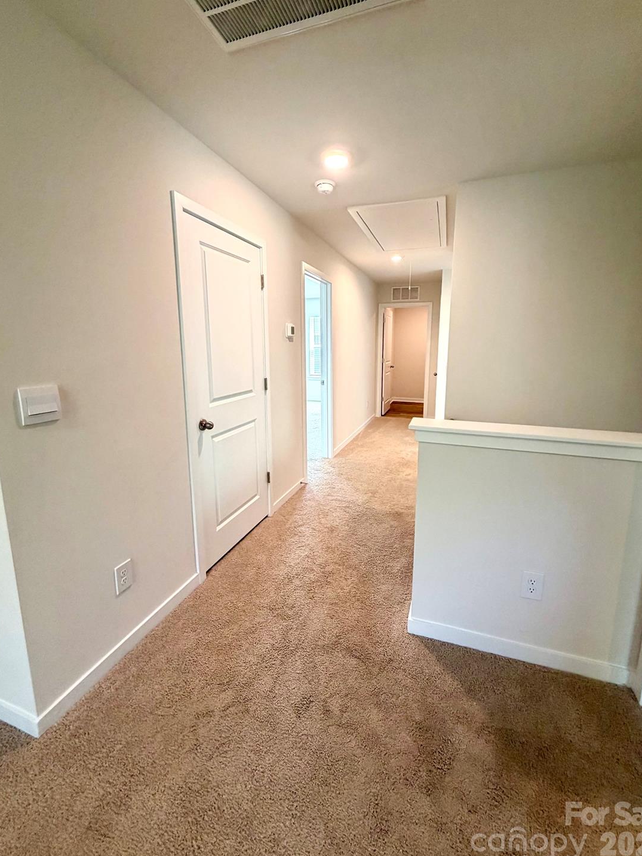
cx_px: 328
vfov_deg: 98.1
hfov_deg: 81.7
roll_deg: -0.1
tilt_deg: -9.4
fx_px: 371
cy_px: 409
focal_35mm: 15
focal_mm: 2.22
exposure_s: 1/60
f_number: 2.2
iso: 200
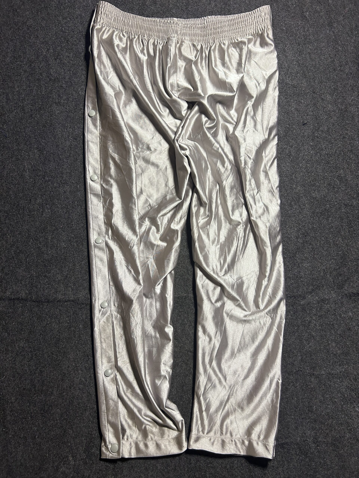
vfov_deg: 67.3
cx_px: 180
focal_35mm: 26
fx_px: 360
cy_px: 239
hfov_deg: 53.1
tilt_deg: -59.6
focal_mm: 5.7
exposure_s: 1/50
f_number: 1.5
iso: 160
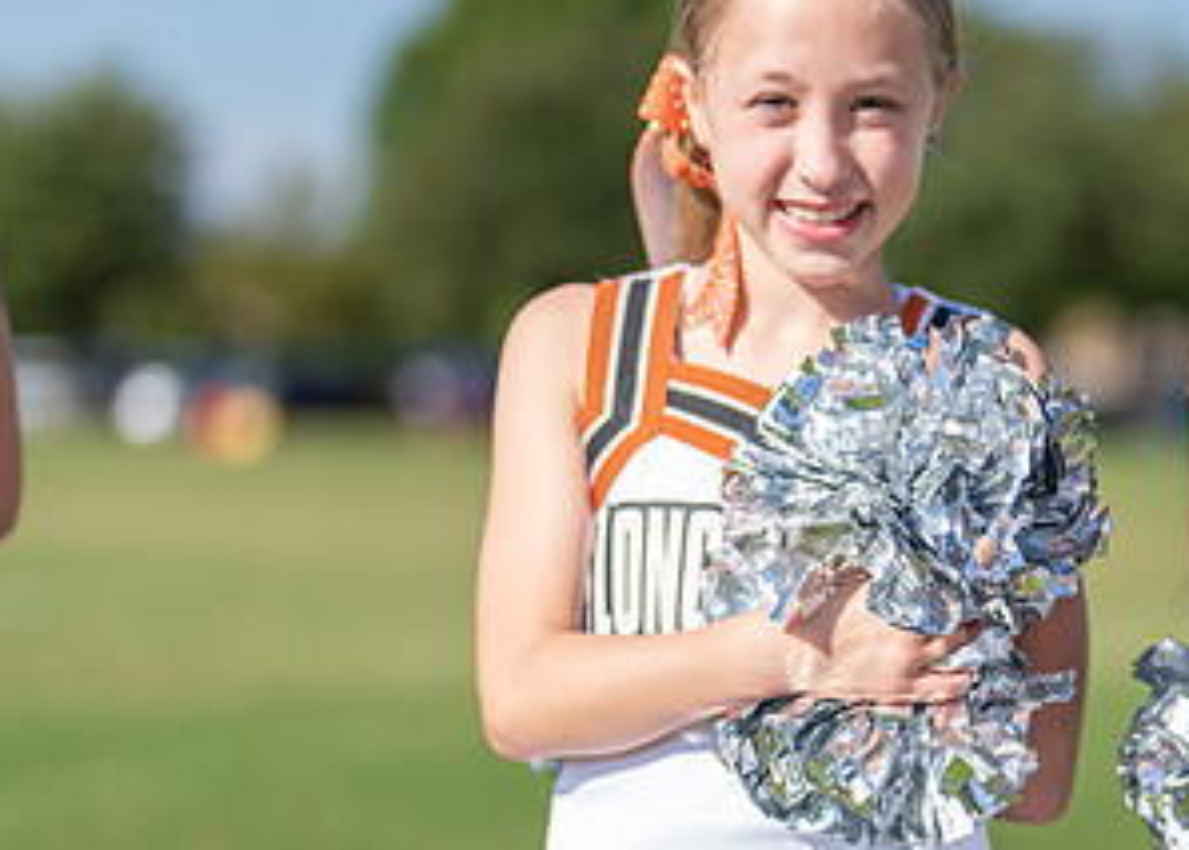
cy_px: 582
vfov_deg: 13.3
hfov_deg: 18.4
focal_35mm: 108
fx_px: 3648
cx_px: 862
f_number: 1.2
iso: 100
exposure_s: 1/6400
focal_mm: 50
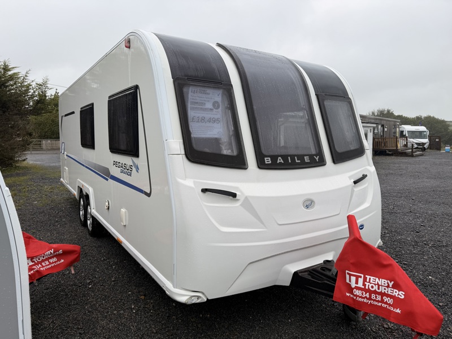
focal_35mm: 24
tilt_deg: -3.0
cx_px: 226
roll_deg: +1.0
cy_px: 170
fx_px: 313
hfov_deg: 71.6
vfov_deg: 56.8
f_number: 1.78
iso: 80
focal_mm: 6.76
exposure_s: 1/1361
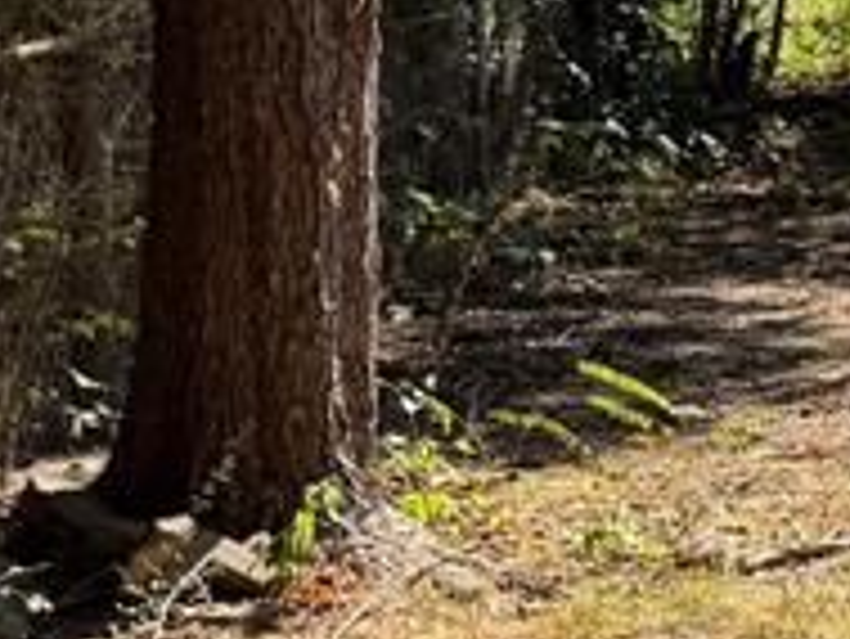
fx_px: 3194
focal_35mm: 130
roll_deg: +0.0
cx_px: 2222
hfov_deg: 11.6
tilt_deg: +0.9
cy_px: -45
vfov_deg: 11.3
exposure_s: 1/1493
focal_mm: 6.76
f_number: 1.78
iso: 80
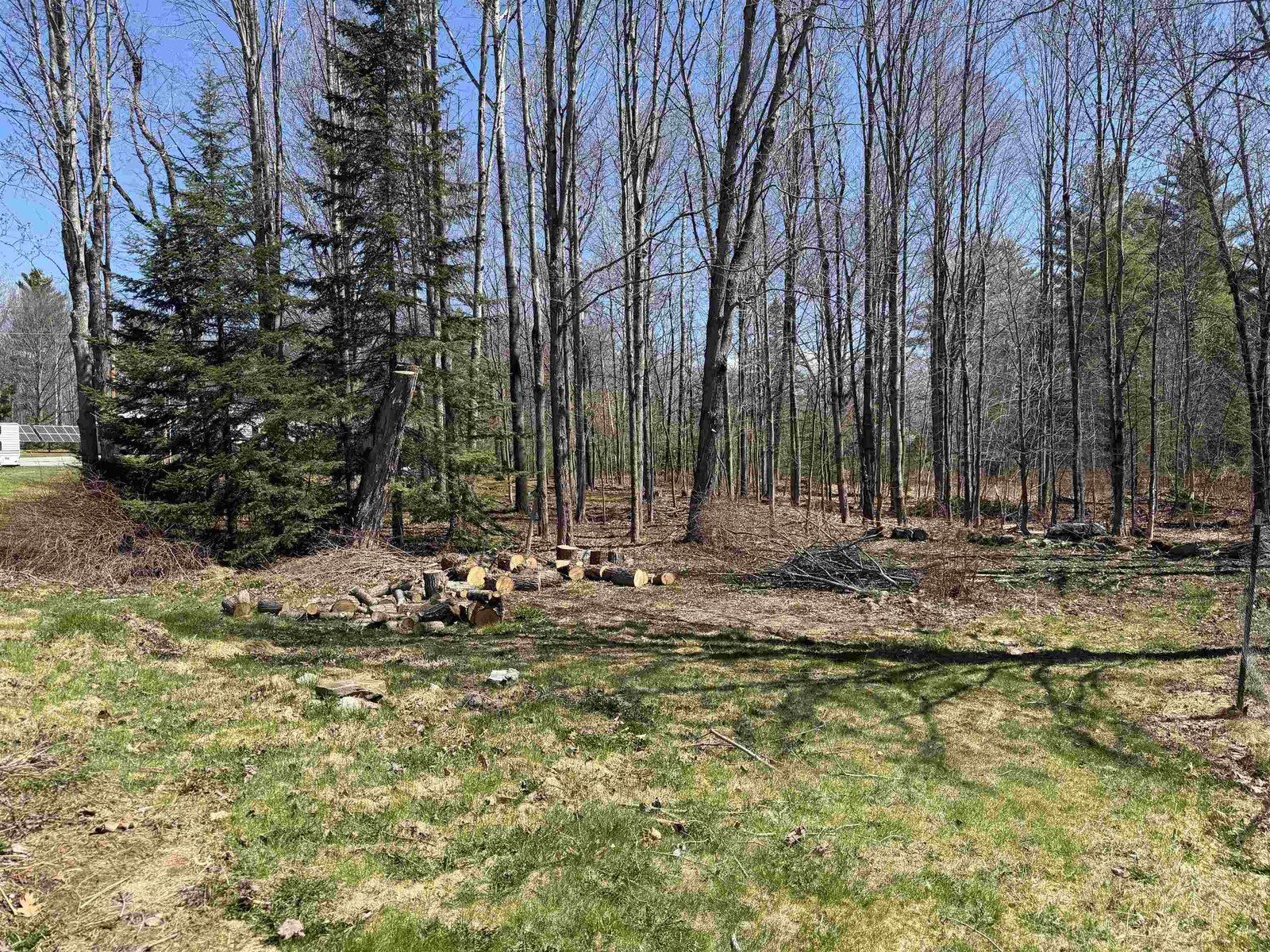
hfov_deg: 71.6
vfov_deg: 56.8
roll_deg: +1.2
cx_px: 635
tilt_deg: -0.7
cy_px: 476
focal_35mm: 24
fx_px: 881
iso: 80
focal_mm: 6.76
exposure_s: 1/2445
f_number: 1.78
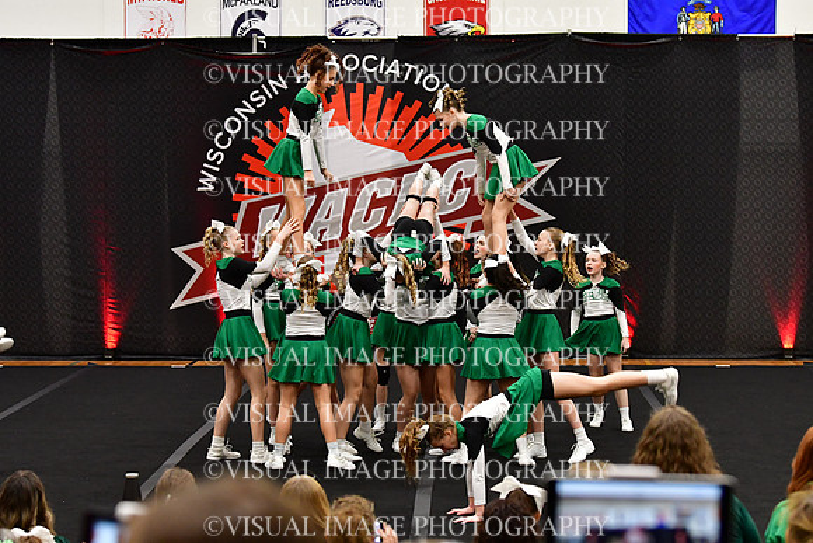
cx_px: 406
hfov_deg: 19.5
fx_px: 2372
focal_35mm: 105
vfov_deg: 13.0
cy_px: 272
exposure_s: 1/500
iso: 4000
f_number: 3.5
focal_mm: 70
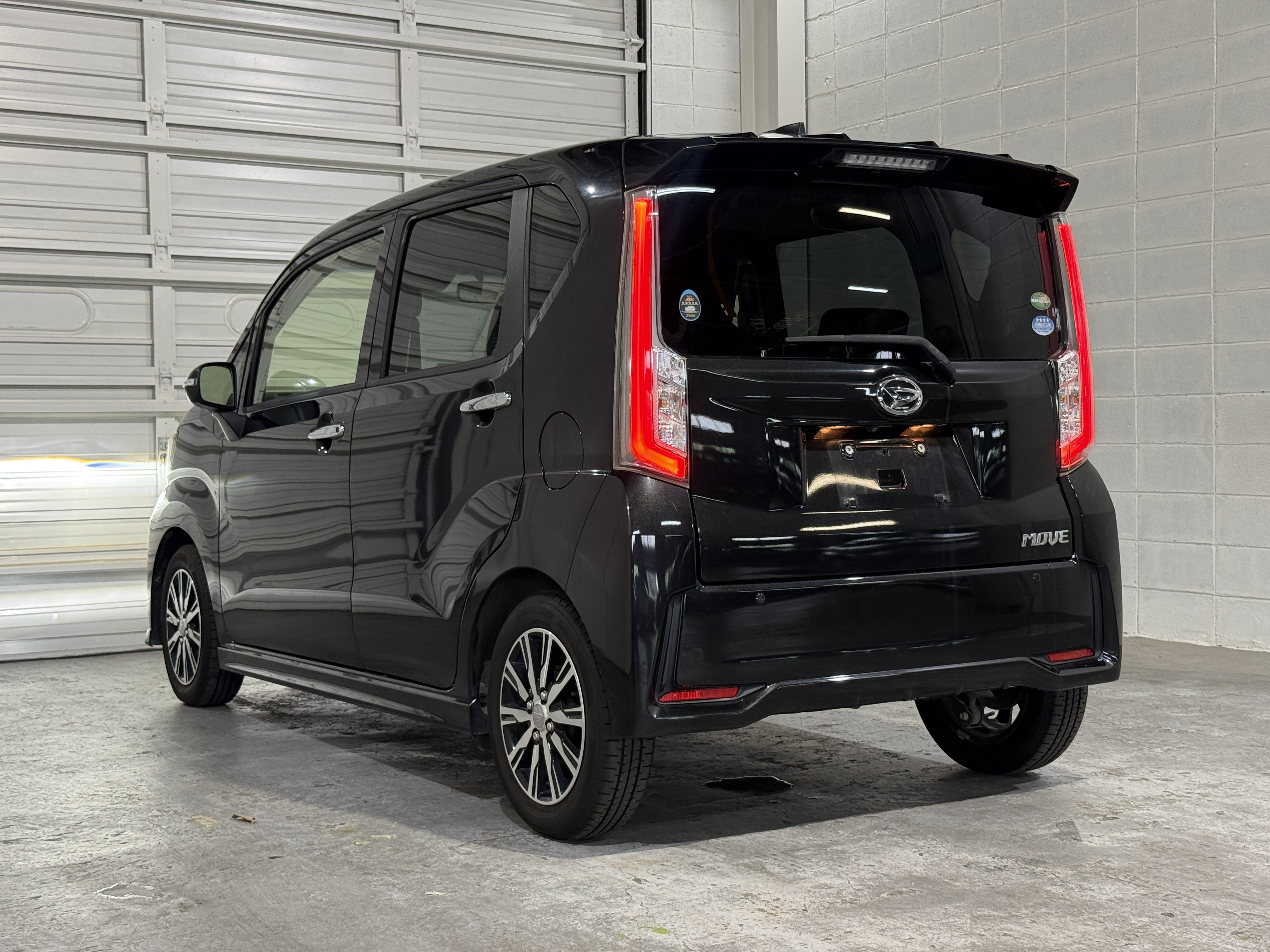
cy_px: 476
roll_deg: +0.2
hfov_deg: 39.7
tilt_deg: -1.3
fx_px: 1761
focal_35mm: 48
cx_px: 635
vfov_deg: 30.3
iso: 125
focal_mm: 6.76
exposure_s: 1/60
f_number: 1.78
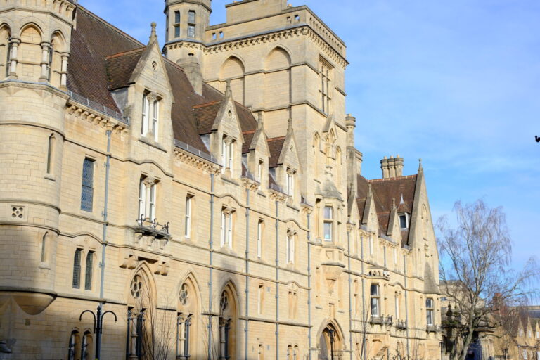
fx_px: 750
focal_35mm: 50
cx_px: 270
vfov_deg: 27.0
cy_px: 180
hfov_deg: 39.6
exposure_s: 1/500
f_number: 7.1
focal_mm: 33
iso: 320
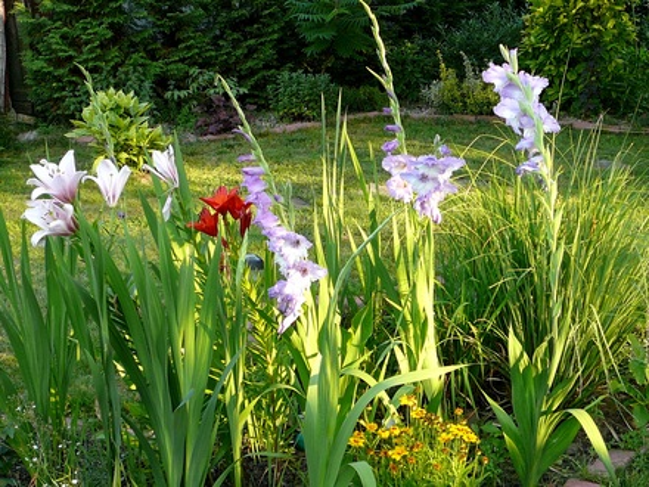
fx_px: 656
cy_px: 244
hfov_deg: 52.6
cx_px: 324
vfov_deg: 40.7
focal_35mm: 35
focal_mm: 5.2
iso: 80
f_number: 2.8
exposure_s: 1/100
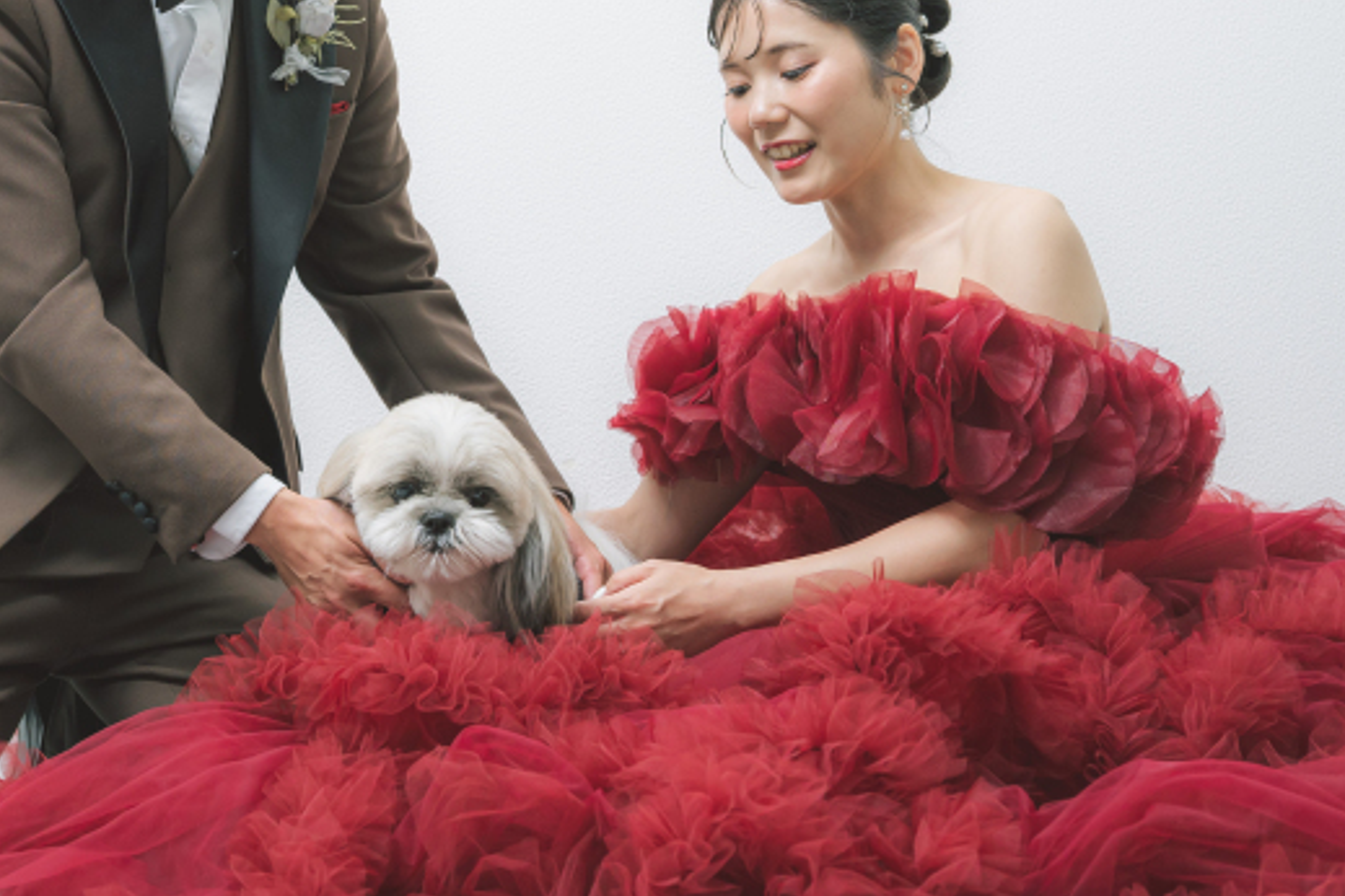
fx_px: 3400
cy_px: 211
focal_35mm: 91
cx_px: 487
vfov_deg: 15.0
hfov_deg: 22.3
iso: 250
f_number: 5
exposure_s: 1/160
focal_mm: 59
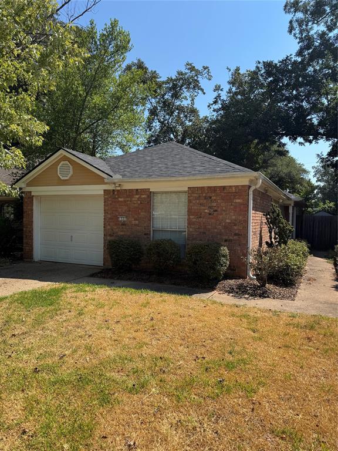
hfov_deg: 56.8
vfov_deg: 71.6
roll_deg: +0.2
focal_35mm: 24
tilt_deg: -1.5
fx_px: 312
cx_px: 169
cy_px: 226
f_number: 1.78
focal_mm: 6.76
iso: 80
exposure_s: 1/3597
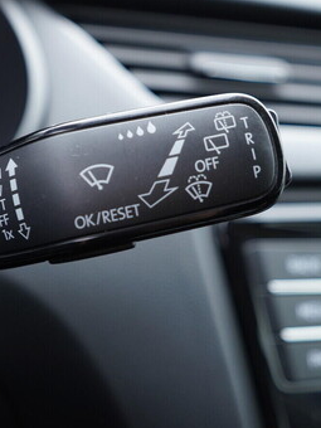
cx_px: 78
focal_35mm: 56
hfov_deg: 25.8
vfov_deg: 34.3
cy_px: 213
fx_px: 692
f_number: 2.8
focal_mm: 24
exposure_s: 1/40
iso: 320
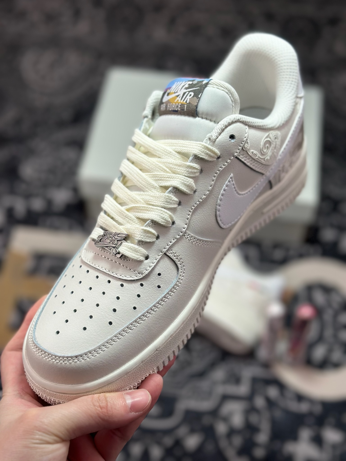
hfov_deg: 30.3
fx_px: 640
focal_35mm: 48
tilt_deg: -54.9
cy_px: 230
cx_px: 173
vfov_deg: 39.7
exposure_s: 1/1453
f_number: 1.78
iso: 80
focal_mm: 6.86
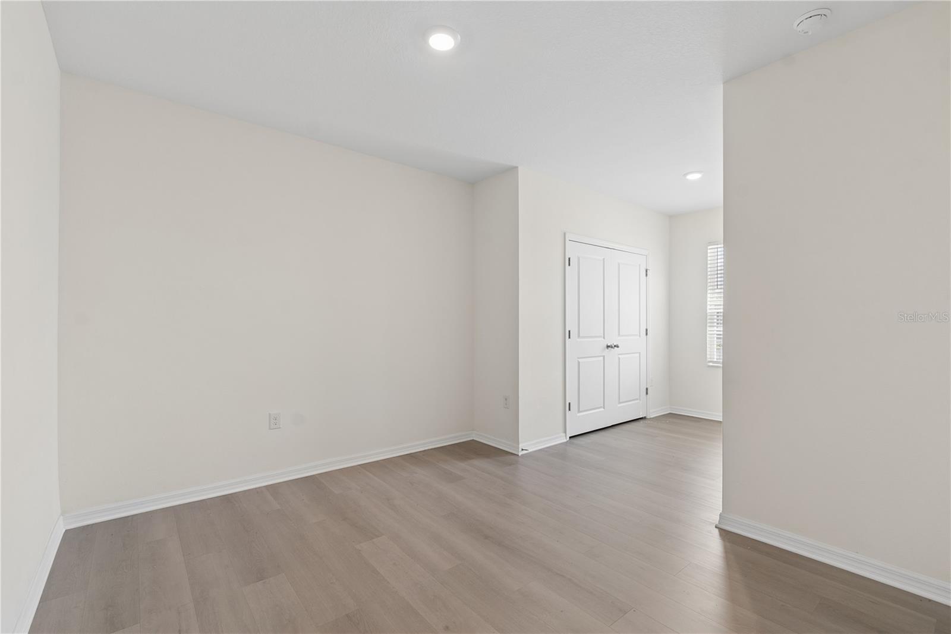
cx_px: 476
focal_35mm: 15
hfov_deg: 100.4
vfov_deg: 77.3
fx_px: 396
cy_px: 317
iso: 100
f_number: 7.1
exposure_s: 1/6
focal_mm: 10
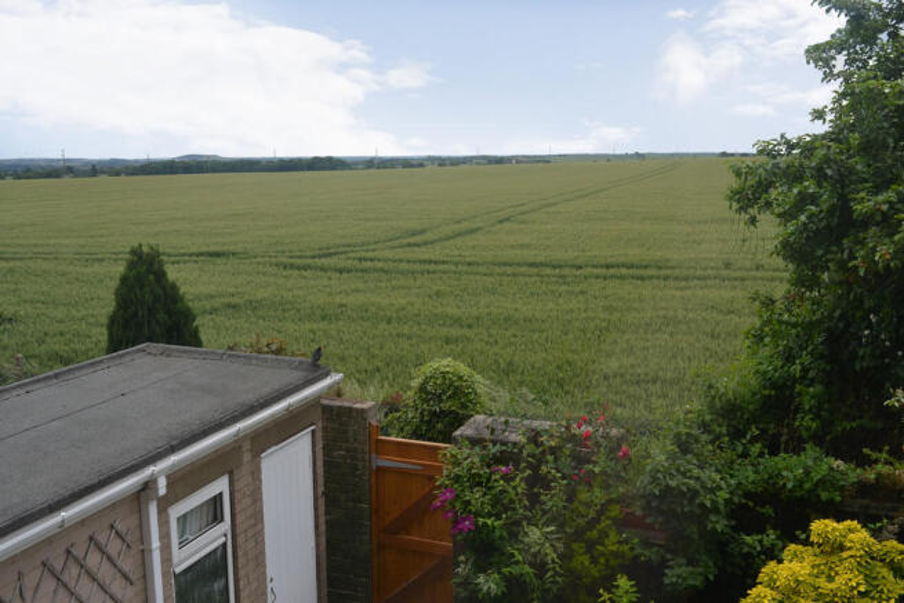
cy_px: 302
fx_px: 904
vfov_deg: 36.9
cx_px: 452
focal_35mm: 36
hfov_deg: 53.1
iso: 160
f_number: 8
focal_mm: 24
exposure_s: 1/125
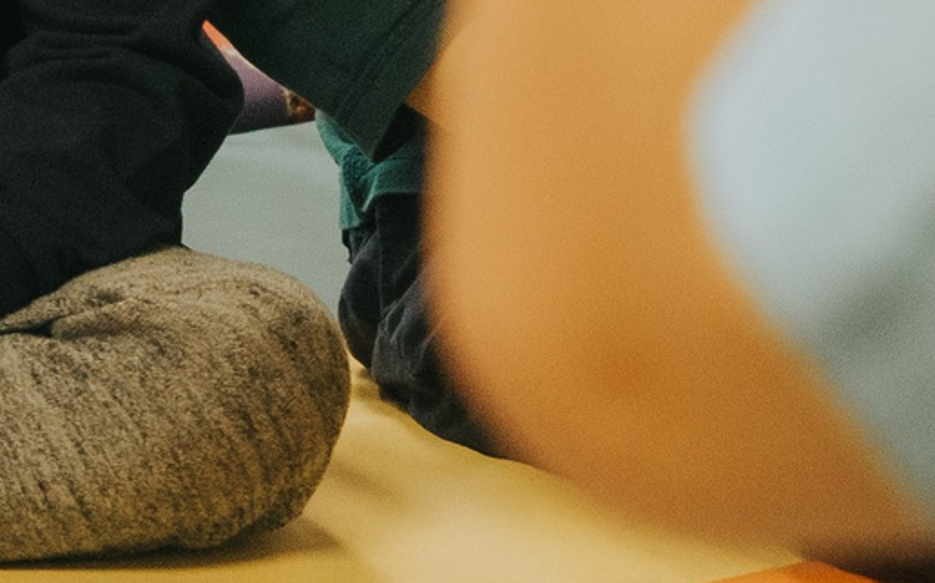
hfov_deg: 7.4
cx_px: 7
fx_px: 7234
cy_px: 2
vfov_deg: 4.6
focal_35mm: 284
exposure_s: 1/200
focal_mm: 27
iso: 800
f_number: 2.8
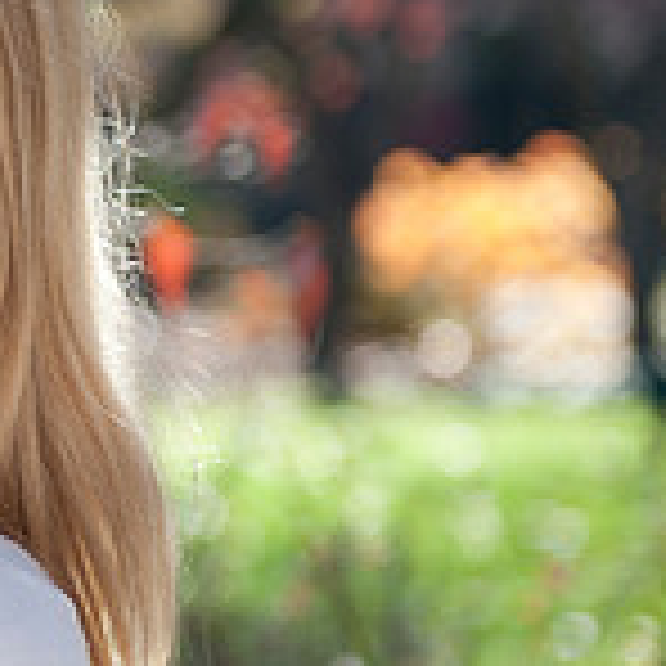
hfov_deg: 8.2
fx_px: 4506
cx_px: -410
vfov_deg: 8.4
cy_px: 180
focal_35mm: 207
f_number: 2.8
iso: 100
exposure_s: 1/640
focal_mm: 62
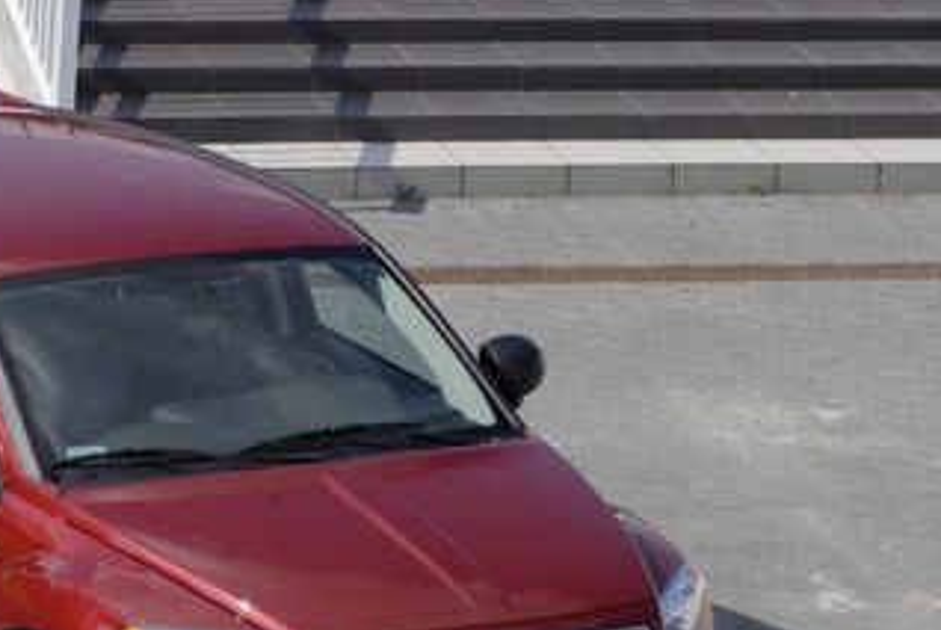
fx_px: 6675
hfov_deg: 8.0
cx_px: 86
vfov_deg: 5.4
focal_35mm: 255
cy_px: 497
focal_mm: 90
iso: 100
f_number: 8
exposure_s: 1/200
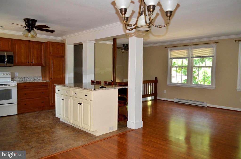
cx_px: 120
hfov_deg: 67.5
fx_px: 180
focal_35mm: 27
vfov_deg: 47.7
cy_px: 80
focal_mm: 18
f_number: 4
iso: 400
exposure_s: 1/60
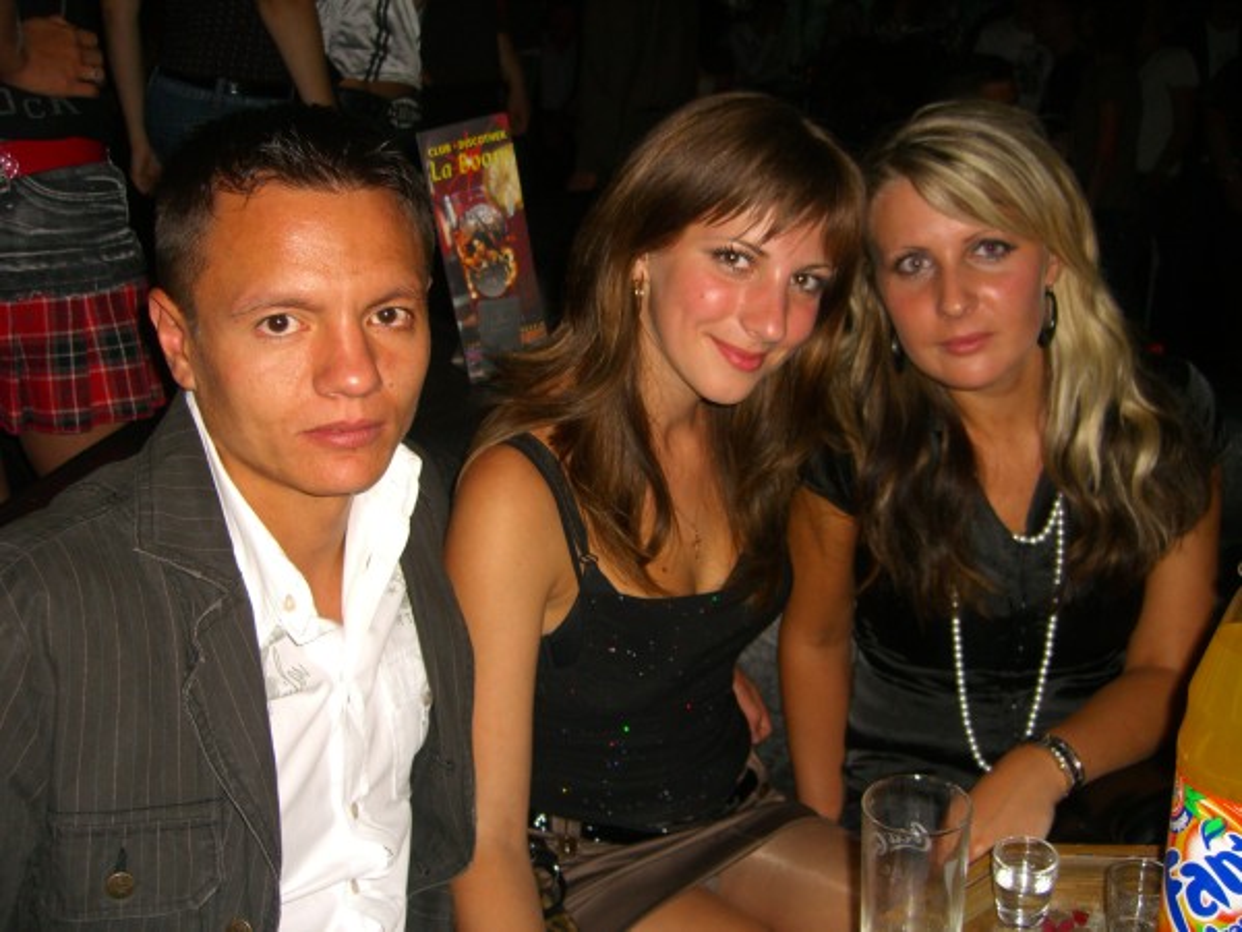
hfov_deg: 49.0
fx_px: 1363
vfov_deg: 37.7
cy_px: 466
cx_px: 621
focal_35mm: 38
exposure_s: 1/60
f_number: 2.8
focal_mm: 7.9
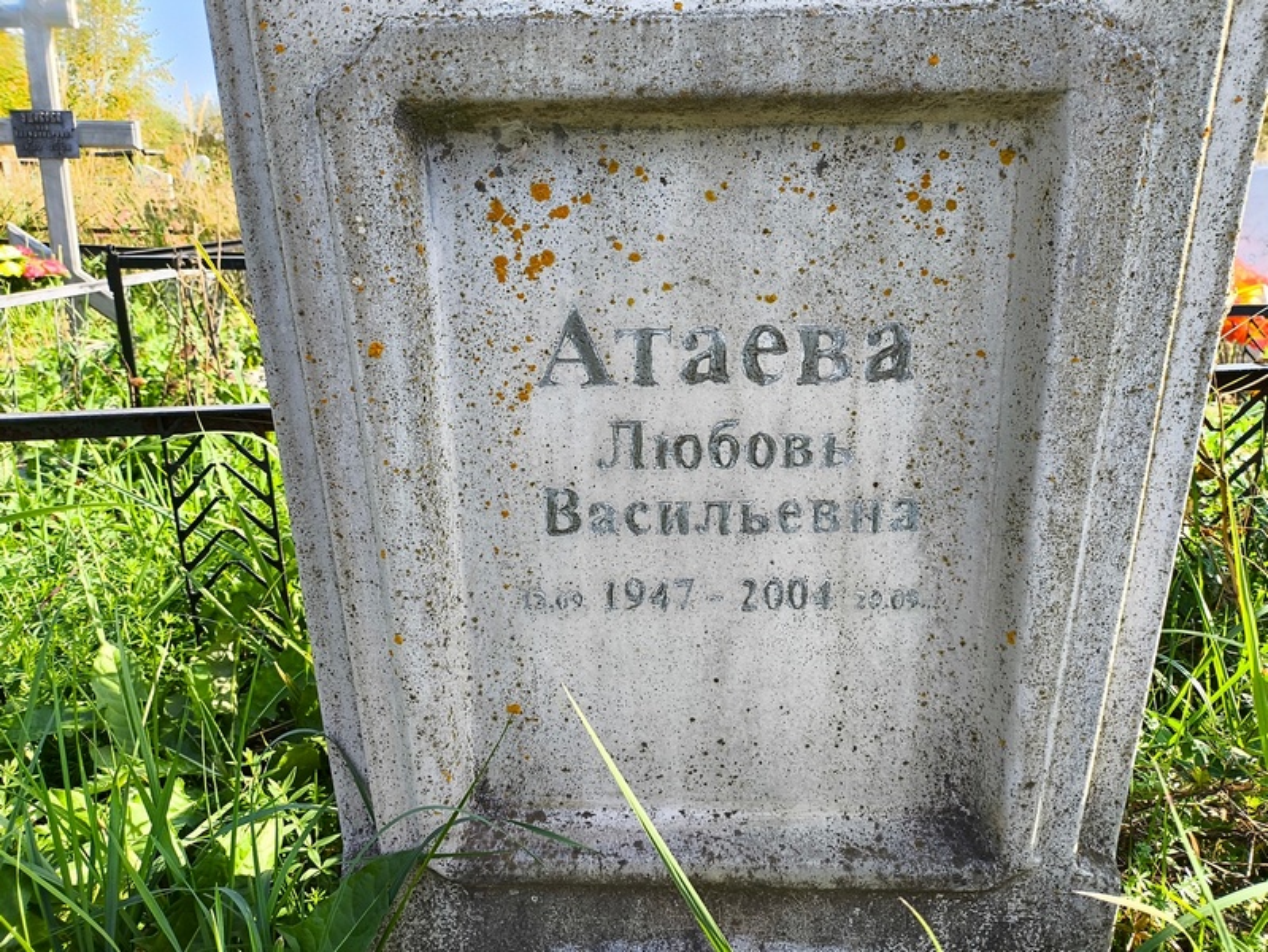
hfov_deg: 69.4
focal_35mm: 25
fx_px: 916
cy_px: 476
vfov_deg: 54.9
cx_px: 634
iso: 50
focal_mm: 4.71
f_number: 1.7
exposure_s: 1/295
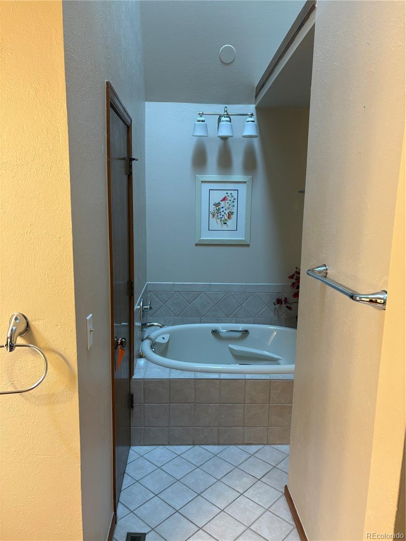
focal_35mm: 26
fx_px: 407
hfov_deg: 53.1
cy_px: 270
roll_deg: -1.5
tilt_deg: -8.4
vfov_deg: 67.3
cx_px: 203
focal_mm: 5.96
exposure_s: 1/60
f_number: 1.6
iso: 80
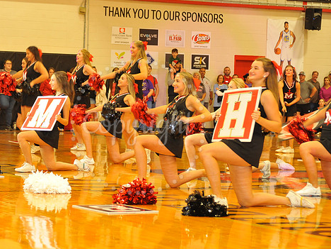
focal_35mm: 125
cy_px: 126
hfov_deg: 15.8
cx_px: 138
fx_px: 1195
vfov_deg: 11.9
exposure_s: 1/50
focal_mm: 105
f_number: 6.3
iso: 2000
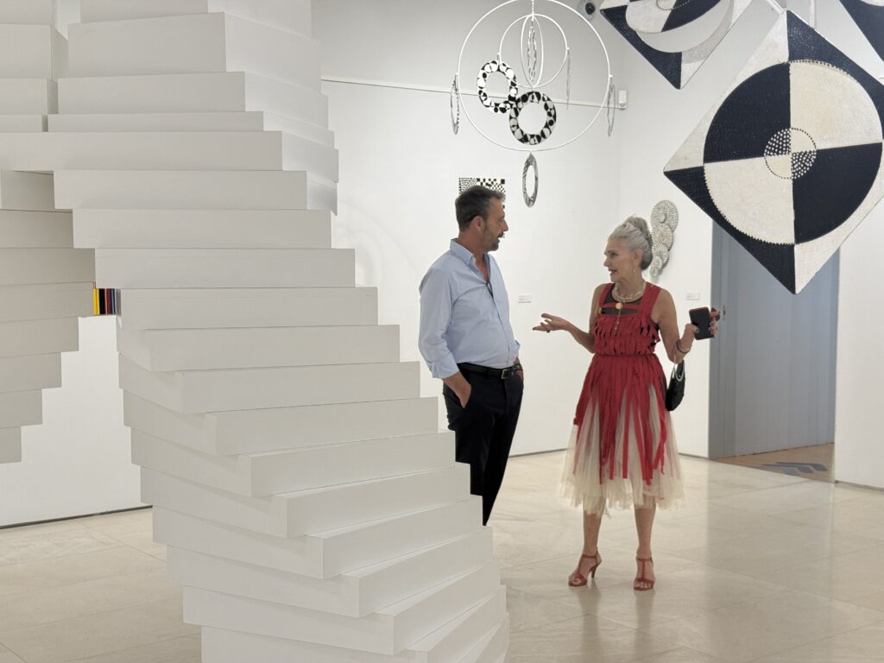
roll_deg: -0.4
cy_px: 332
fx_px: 1226
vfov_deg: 30.3
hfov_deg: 39.7
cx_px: 442
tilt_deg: -3.8
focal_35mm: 48
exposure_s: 1/100
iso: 80
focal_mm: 6.76
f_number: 1.78
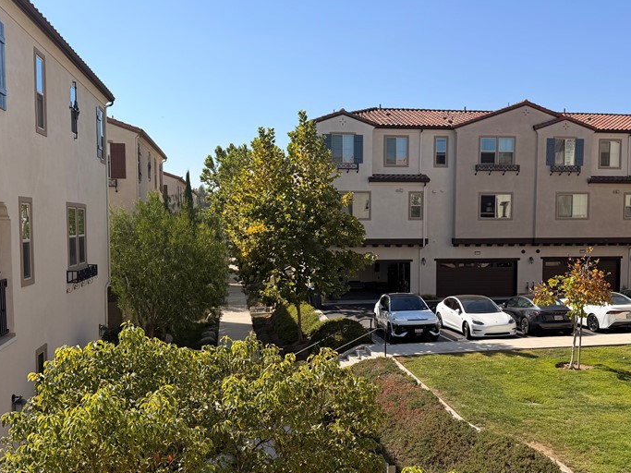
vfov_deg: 39.6
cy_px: 264
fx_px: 656
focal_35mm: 36
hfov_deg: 51.3
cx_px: 343
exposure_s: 1/4405
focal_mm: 6.76
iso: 80
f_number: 1.78
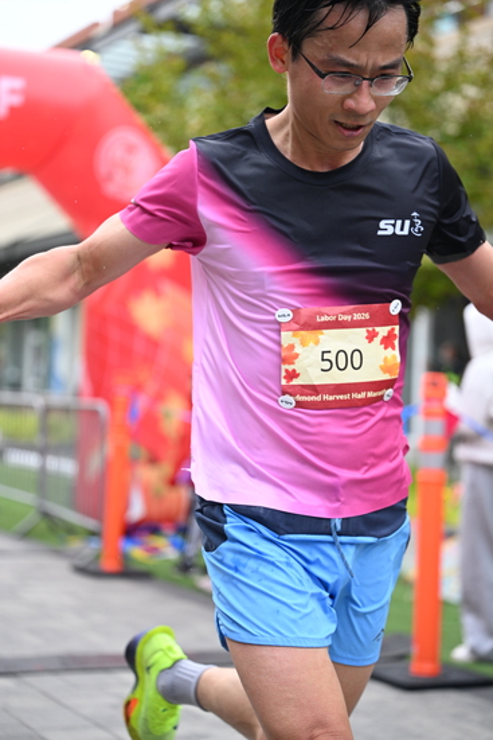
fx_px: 1437
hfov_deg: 19.5
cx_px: 246
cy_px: 370
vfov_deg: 28.8
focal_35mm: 70
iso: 1250
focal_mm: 70
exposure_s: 1/1600
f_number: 2.8
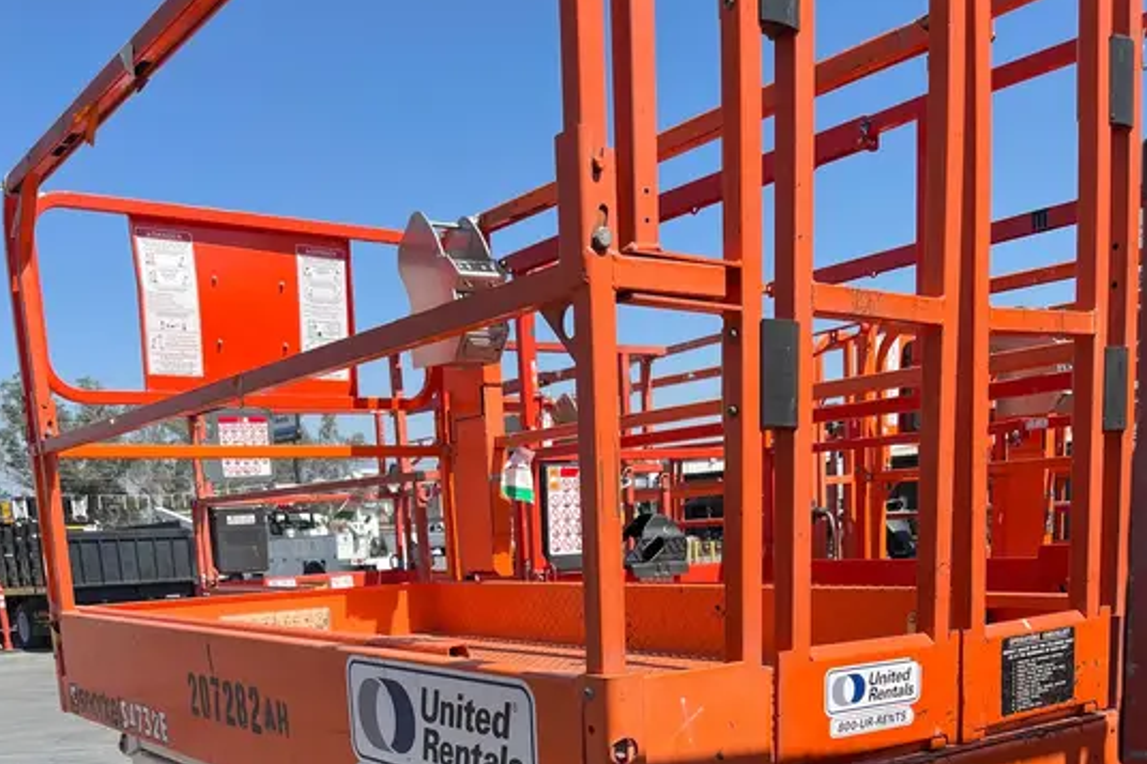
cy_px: 761
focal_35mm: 37
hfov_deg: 51.9
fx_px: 1178
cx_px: 576
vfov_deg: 33.0
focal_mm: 5.1
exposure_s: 1/2137
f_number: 1.6
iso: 50
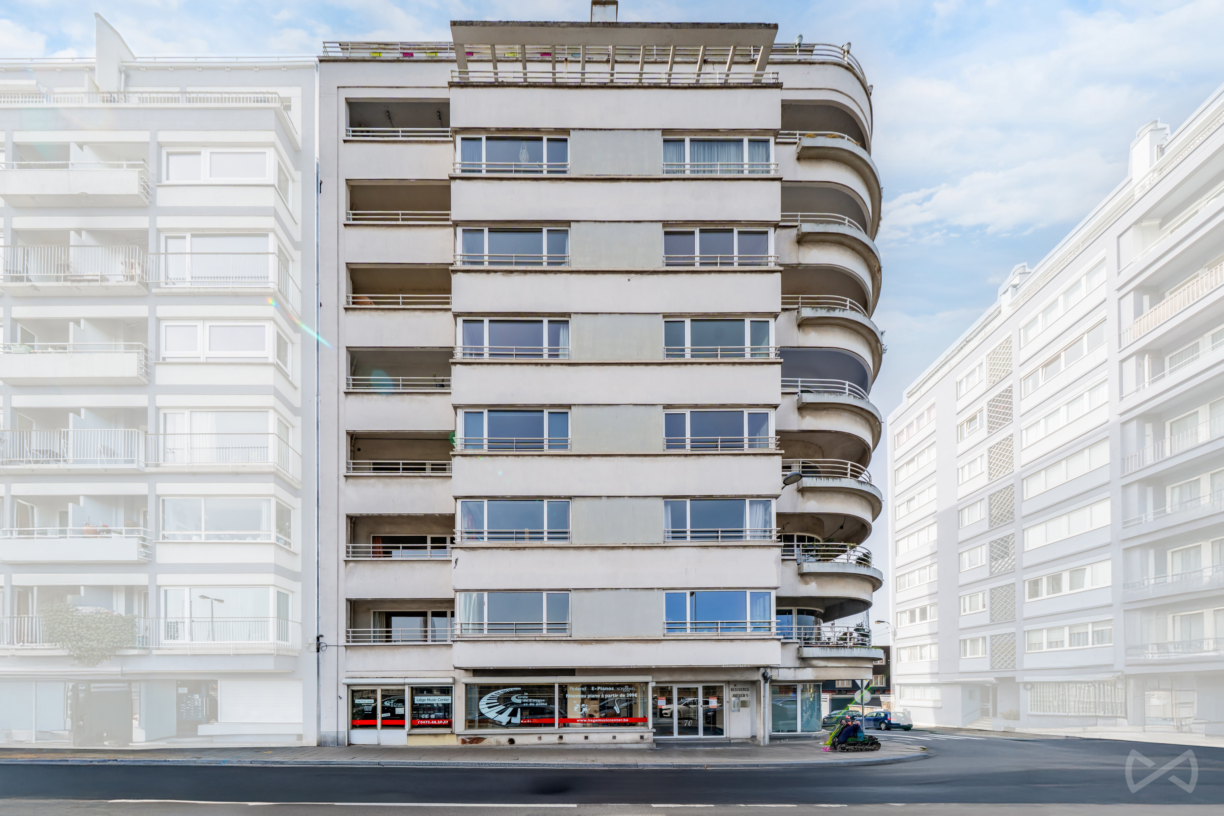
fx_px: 408
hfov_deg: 112.6
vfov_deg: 90.0
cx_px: 612
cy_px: 408
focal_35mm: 12
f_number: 10
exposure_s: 1/125
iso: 100
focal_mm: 12
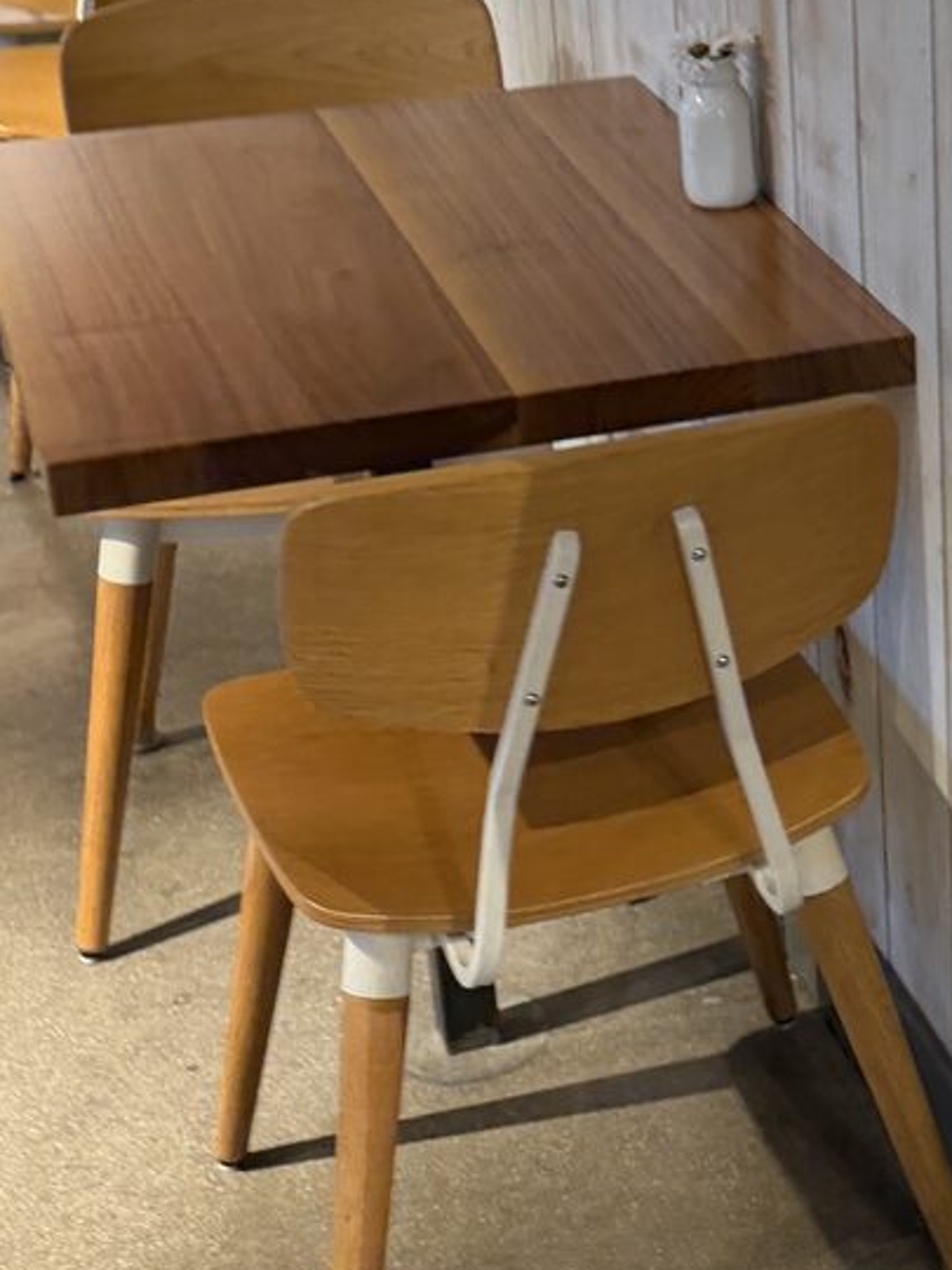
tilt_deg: -27.2
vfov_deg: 24.4
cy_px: 635
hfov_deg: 17.9
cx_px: 980
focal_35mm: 80
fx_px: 2934
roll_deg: +0.9
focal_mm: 6.76
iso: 200
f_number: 1.78
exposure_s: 1/60
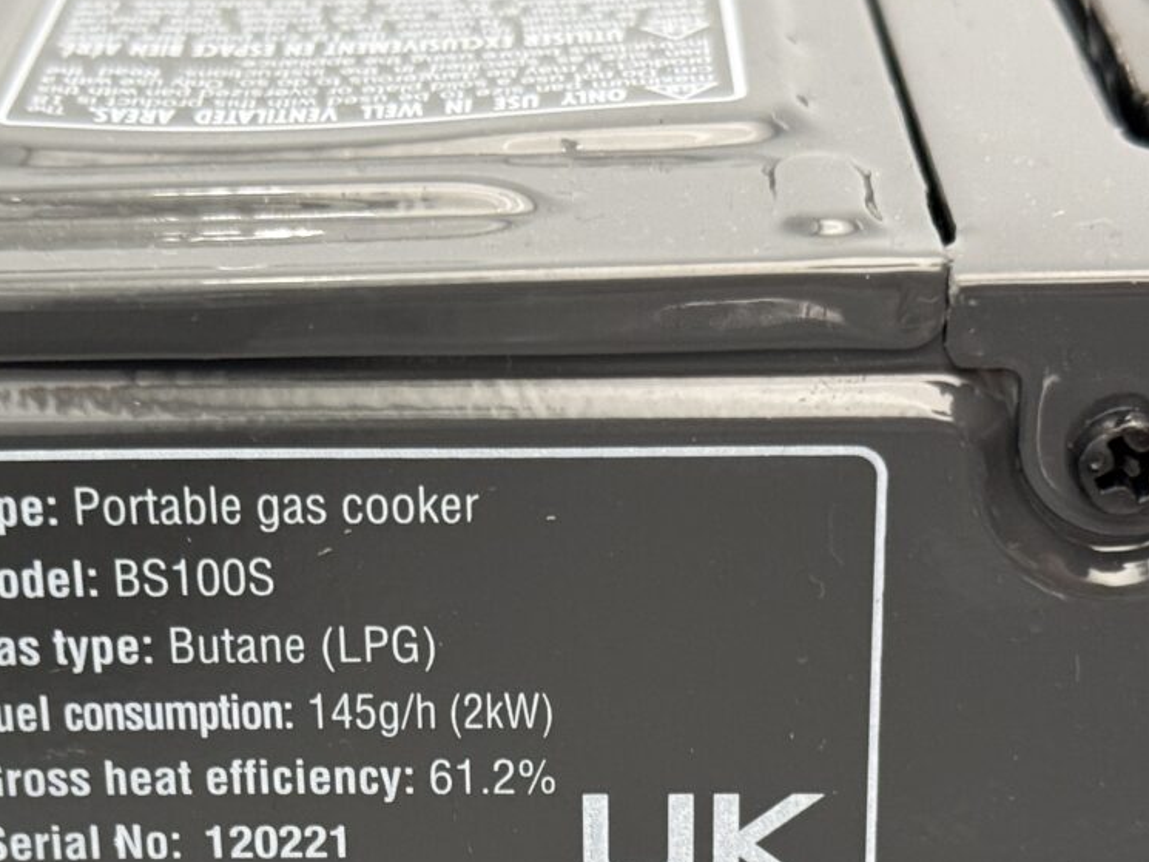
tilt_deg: -28.8
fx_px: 3287
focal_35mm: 99
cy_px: 773
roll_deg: +1.2
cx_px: 389
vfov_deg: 14.8
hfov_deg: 19.8
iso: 160
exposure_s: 1/50
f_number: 1.78
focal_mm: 6.76
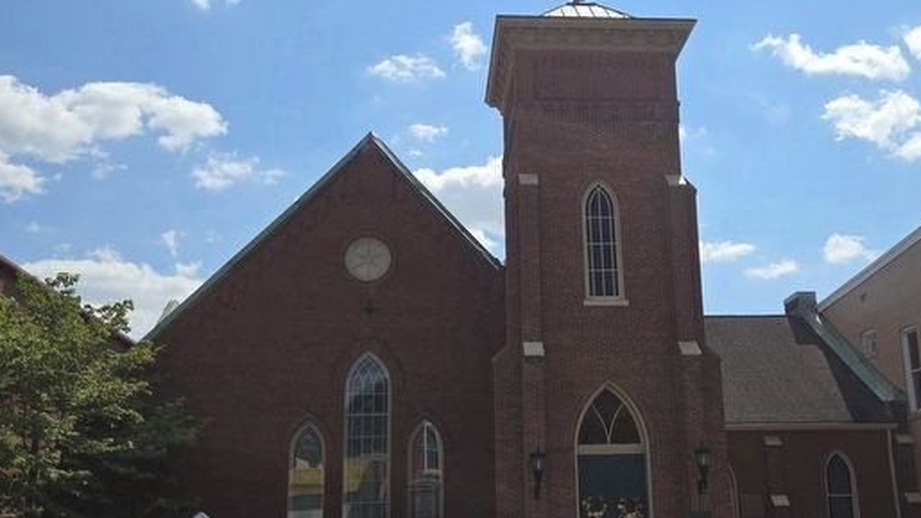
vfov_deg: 30.4
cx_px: 504
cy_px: 289
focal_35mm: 39
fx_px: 952
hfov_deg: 51.5
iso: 25
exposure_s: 1/3067
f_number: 1.8
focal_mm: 5.4
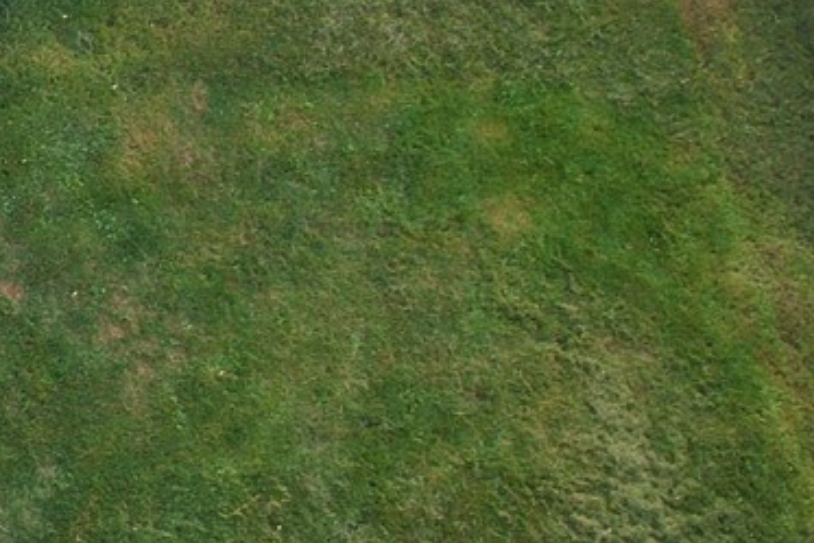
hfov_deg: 13.0
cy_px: 419
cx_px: -1006
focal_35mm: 128
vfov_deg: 10.7
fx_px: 2895
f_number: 2.8
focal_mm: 8.38
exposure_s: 1/90
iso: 100
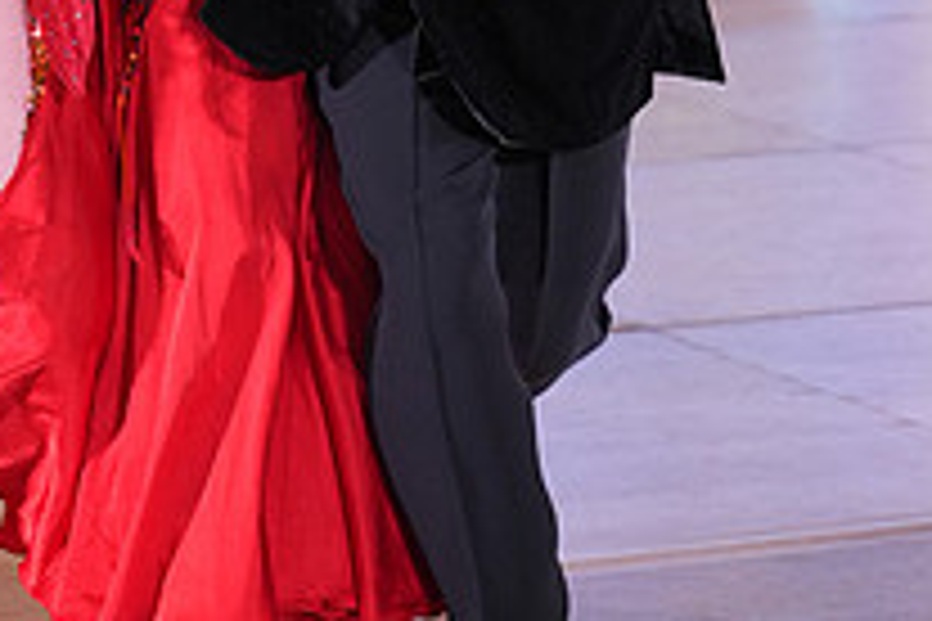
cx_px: 304
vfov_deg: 6.3
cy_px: -378
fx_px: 5592
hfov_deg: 9.5
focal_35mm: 216
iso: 2000
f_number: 4
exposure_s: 1/400
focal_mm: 77
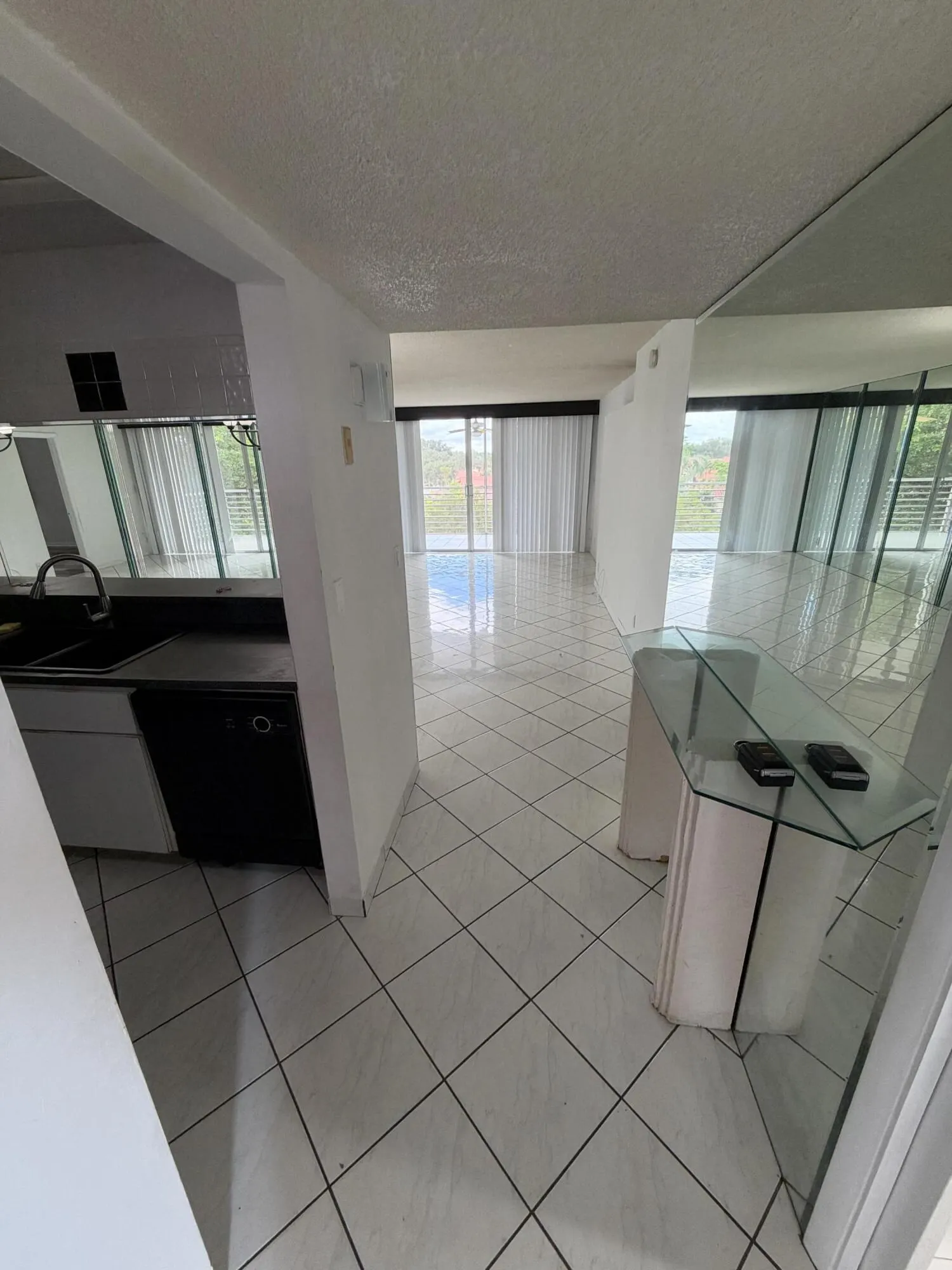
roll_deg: +1.7
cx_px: 476
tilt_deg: -19.1
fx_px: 513
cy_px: 635
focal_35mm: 14
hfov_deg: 85.7
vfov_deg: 102.1
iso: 200
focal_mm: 2.22
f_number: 2.2
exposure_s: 1/60
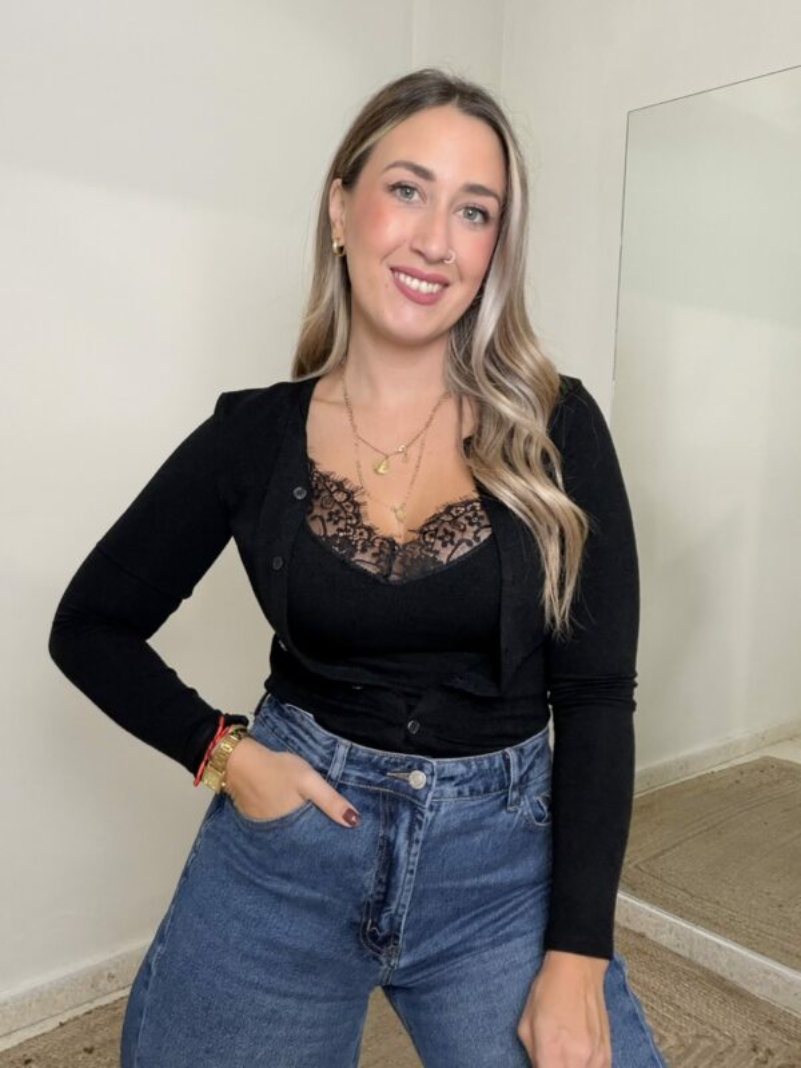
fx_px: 926
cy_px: 534
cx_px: 400
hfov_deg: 46.8
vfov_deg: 60.0
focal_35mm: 30
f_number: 1.9
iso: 160
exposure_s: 1/60
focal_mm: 2.71
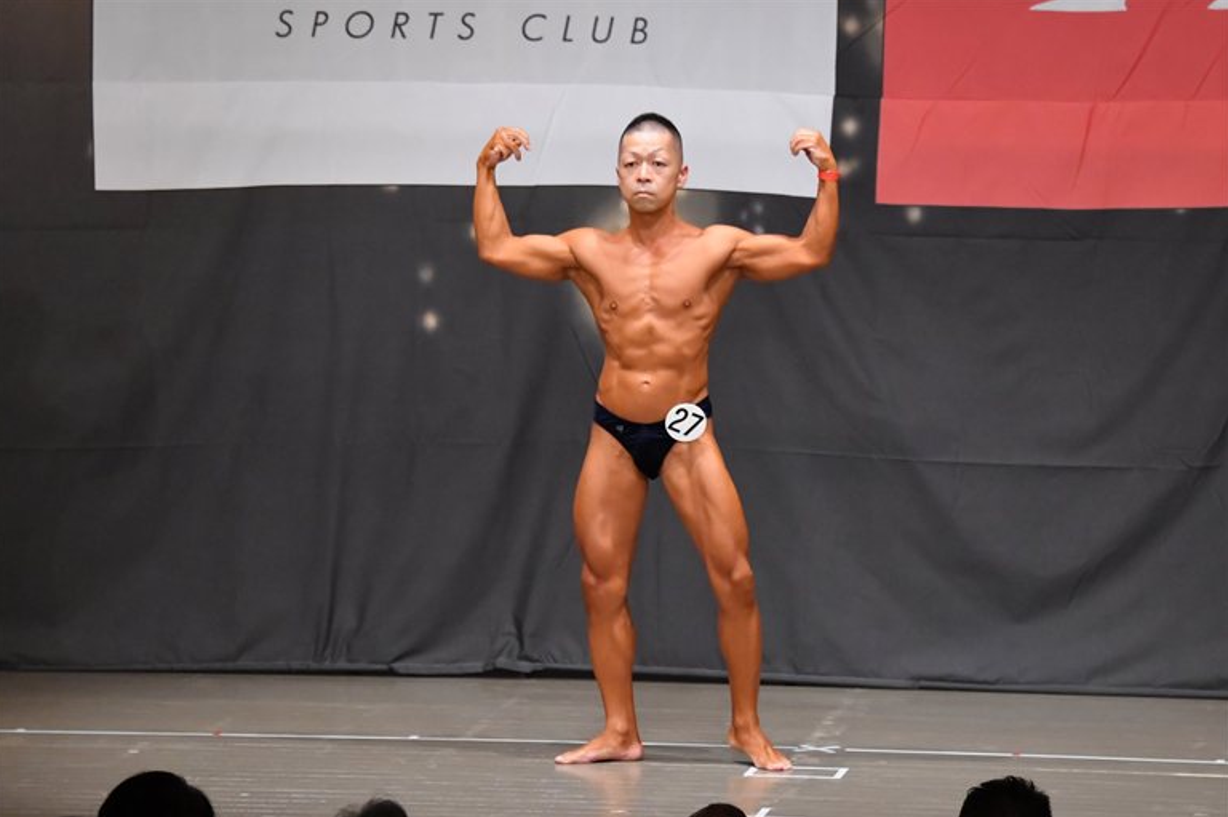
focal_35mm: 219
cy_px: 411
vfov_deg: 6.3
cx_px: 612
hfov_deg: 9.4
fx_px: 7465
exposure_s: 1/400
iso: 6400
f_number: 5.6
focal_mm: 145
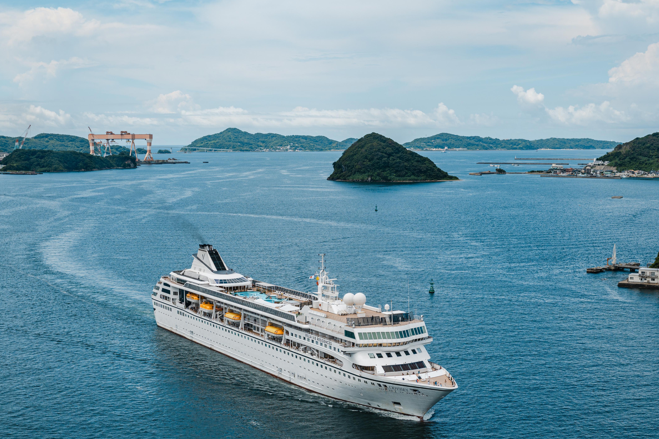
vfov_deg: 23.4
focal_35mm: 58
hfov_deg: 34.5
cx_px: 304
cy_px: 256
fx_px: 1062
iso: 100
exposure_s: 1/800
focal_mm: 49
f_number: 8
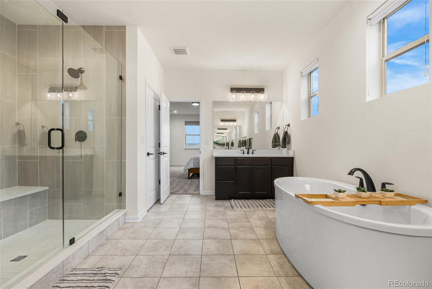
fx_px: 192
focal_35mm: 16
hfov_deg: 96.7
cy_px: 144
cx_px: 216
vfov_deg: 73.8
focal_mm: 16
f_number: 8
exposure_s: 1/80
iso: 200
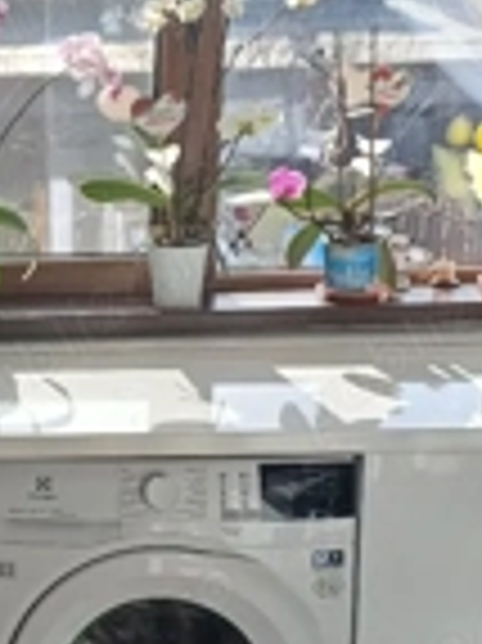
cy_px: 378
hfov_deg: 19.2
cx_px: -171
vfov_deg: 27.8
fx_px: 1302
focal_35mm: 70
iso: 50
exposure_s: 1/250
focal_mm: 4.65
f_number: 1.8
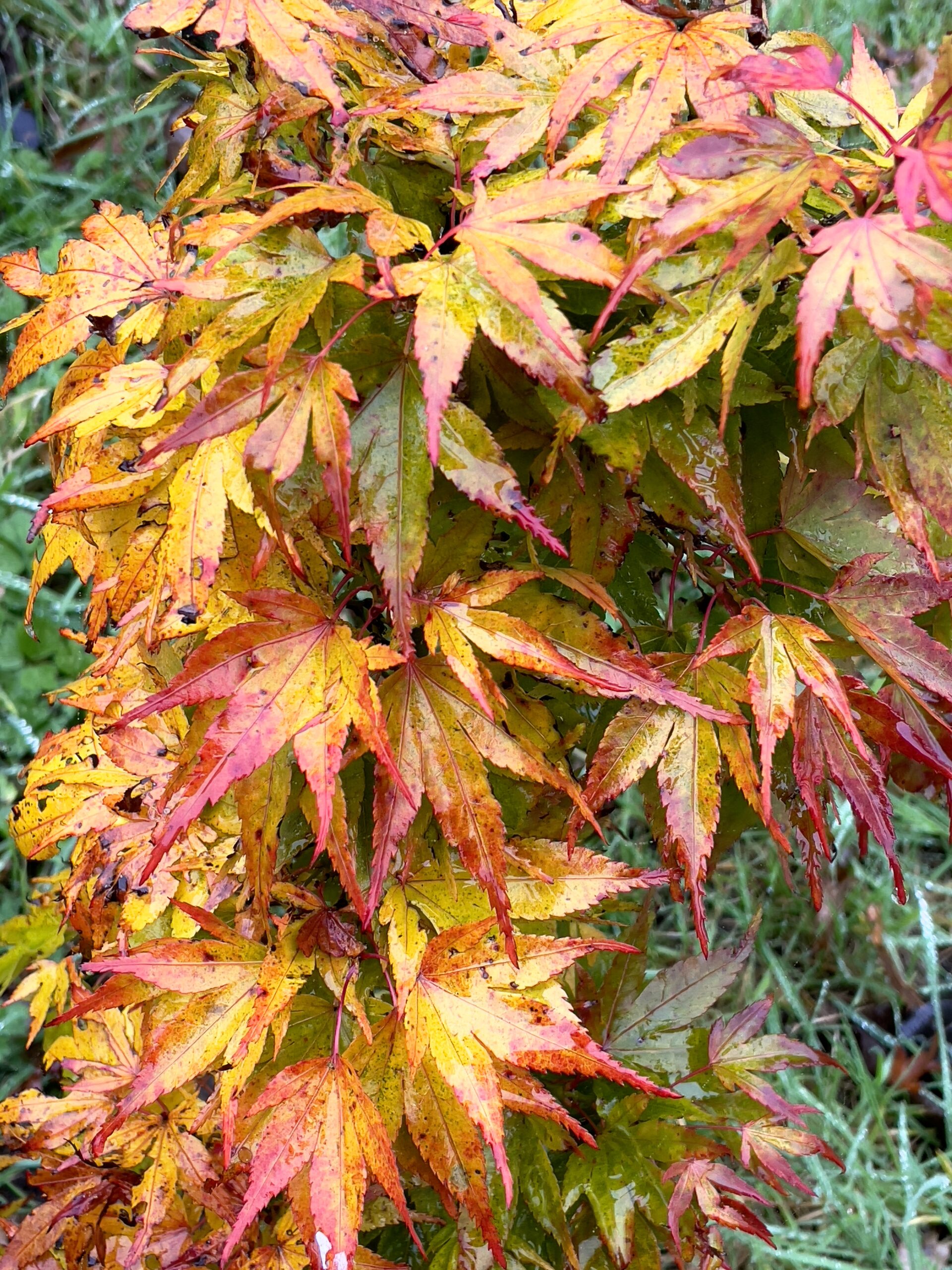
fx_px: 953
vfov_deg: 67.3
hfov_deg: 53.1
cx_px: 476
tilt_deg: -52.2
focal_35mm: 26
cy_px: 635
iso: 40
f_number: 1.6
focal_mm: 4.2
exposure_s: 1/121
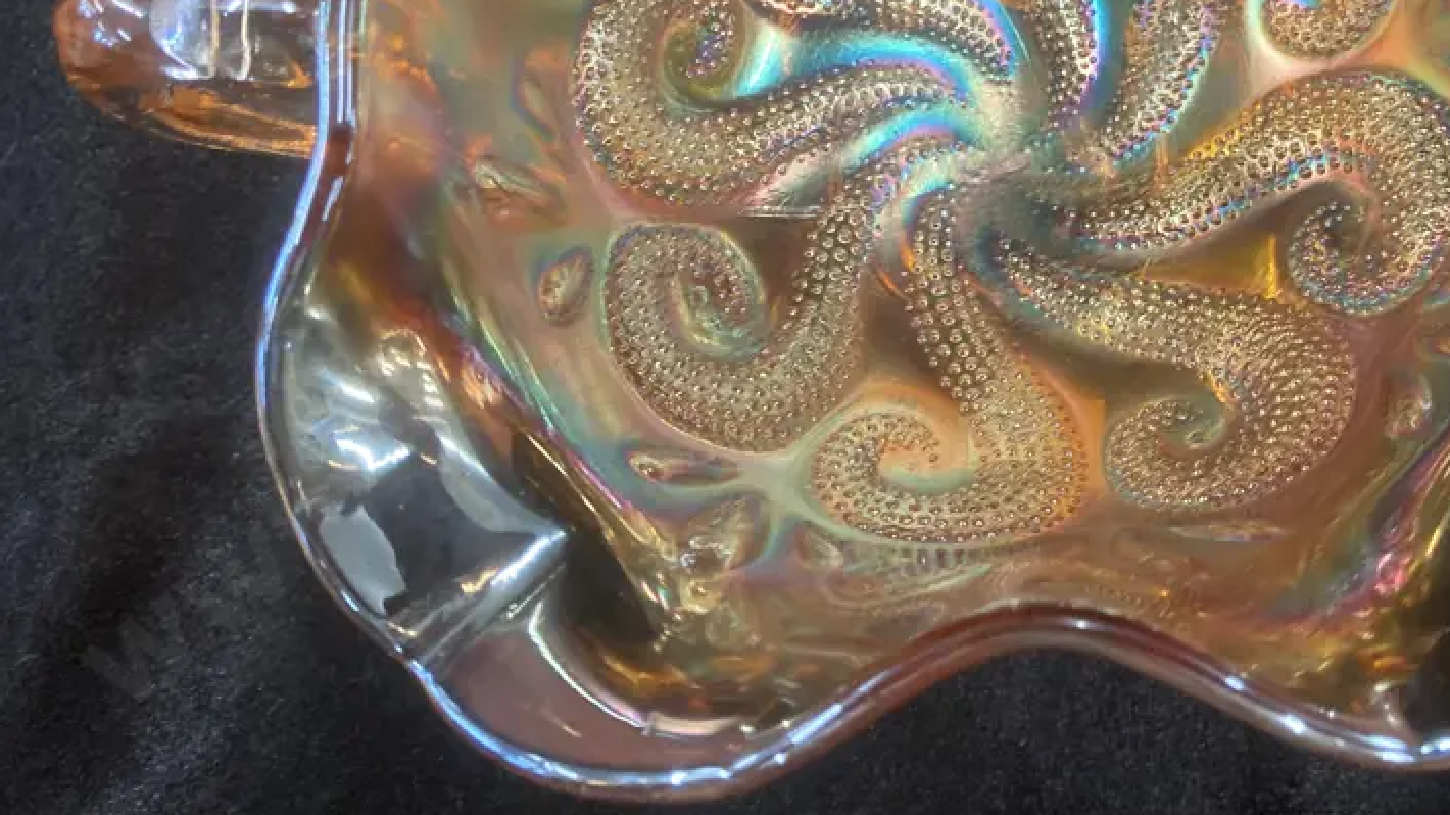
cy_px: 59
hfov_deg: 45.9
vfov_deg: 26.1
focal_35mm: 44
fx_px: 1691
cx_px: 933
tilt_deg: -70.2
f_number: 1.8
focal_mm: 3.99
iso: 125
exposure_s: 1/50
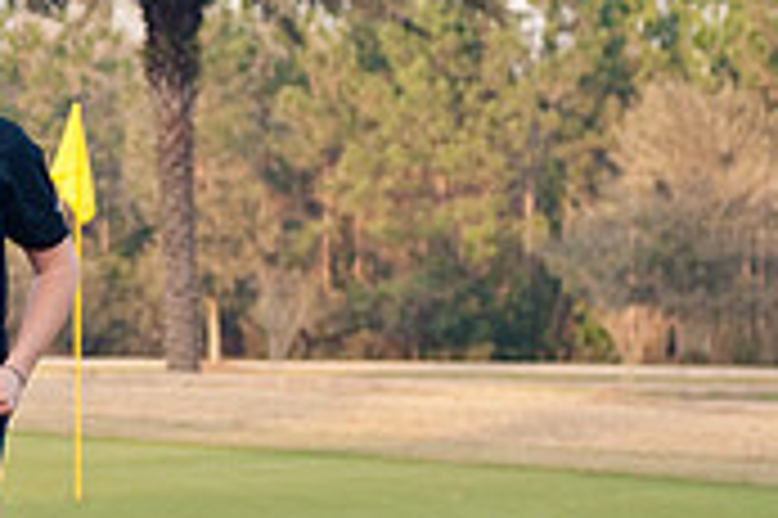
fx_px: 3627
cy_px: 153
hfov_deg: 12.0
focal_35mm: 168
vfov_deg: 8.1
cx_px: -76
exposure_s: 1/320
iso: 200
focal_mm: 50
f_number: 3.2
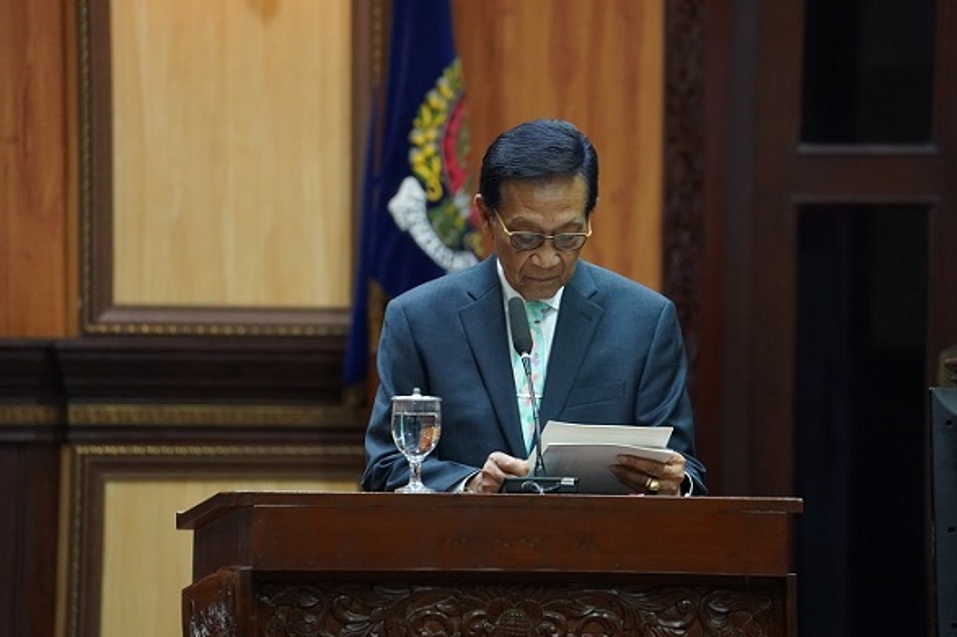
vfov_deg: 3.7
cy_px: 336
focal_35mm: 376
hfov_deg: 5.5
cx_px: 499
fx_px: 9992
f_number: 6.3
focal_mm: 345
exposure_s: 1/30
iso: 5000
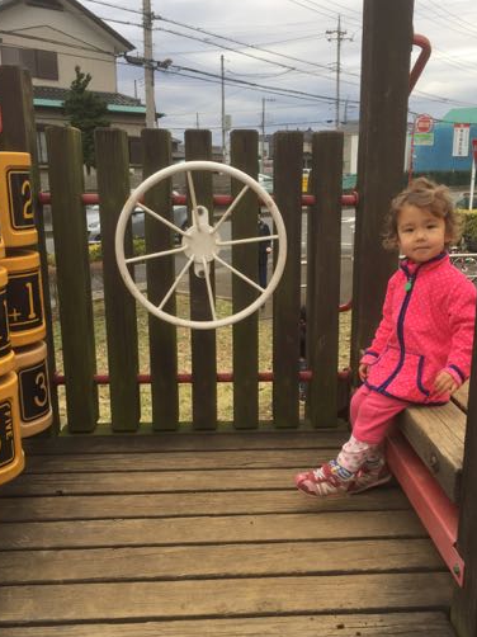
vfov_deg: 50.1
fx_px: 680
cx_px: 266
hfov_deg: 38.6
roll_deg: +0.3
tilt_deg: -15.2
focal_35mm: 37
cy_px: 355
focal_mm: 4.15
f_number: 2.2
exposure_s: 1/347
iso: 32
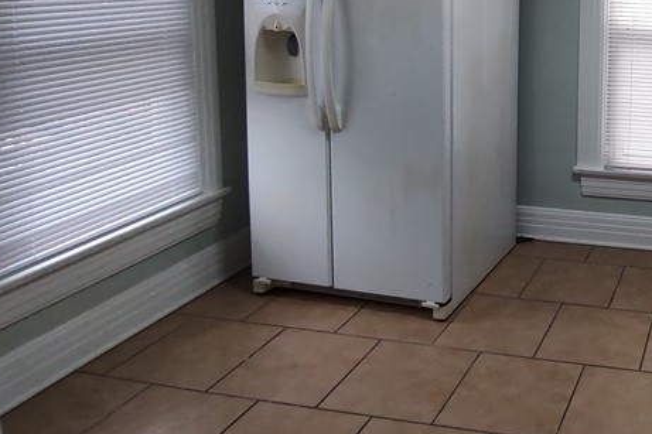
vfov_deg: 33.9
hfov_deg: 44.0
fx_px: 670
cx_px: 656
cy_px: 40
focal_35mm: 37
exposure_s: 1/120
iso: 238
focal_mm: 1.66
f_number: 2.2
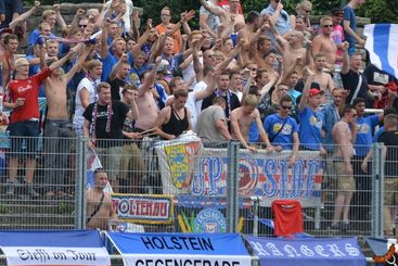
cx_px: 189
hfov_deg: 4.4
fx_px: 5154
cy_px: 154
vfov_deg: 3.0
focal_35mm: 466
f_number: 5.6
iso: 400
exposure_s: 1/1250
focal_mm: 200
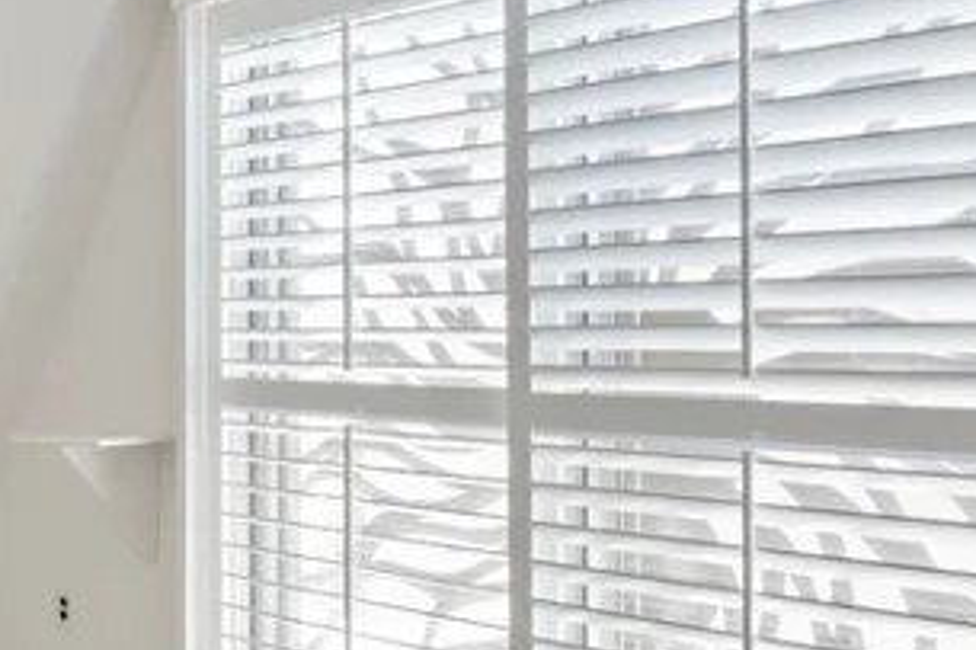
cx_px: -112
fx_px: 1273
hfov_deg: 35.5
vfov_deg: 28.6
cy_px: 376
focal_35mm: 47
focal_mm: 14
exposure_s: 1.3
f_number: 9
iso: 100
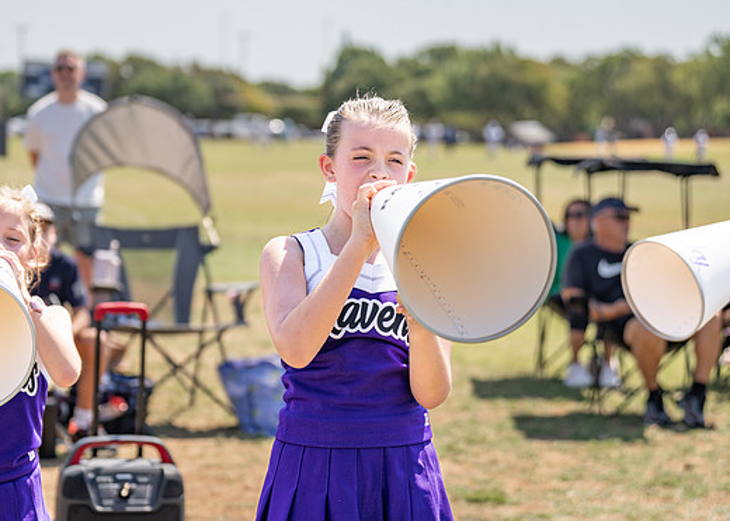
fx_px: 1927
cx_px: 314
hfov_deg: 21.4
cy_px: 245
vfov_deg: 15.4
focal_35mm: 93
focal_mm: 70
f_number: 2.8
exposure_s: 1/2500
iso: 160
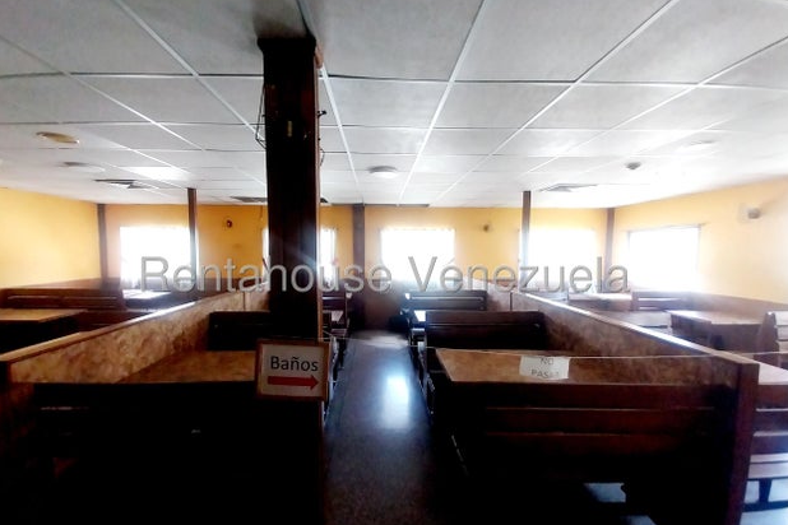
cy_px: 274
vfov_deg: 81.2
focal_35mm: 14
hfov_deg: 104.2
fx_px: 306
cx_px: 385
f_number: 2.2
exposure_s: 1/60
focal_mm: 1.3
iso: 200
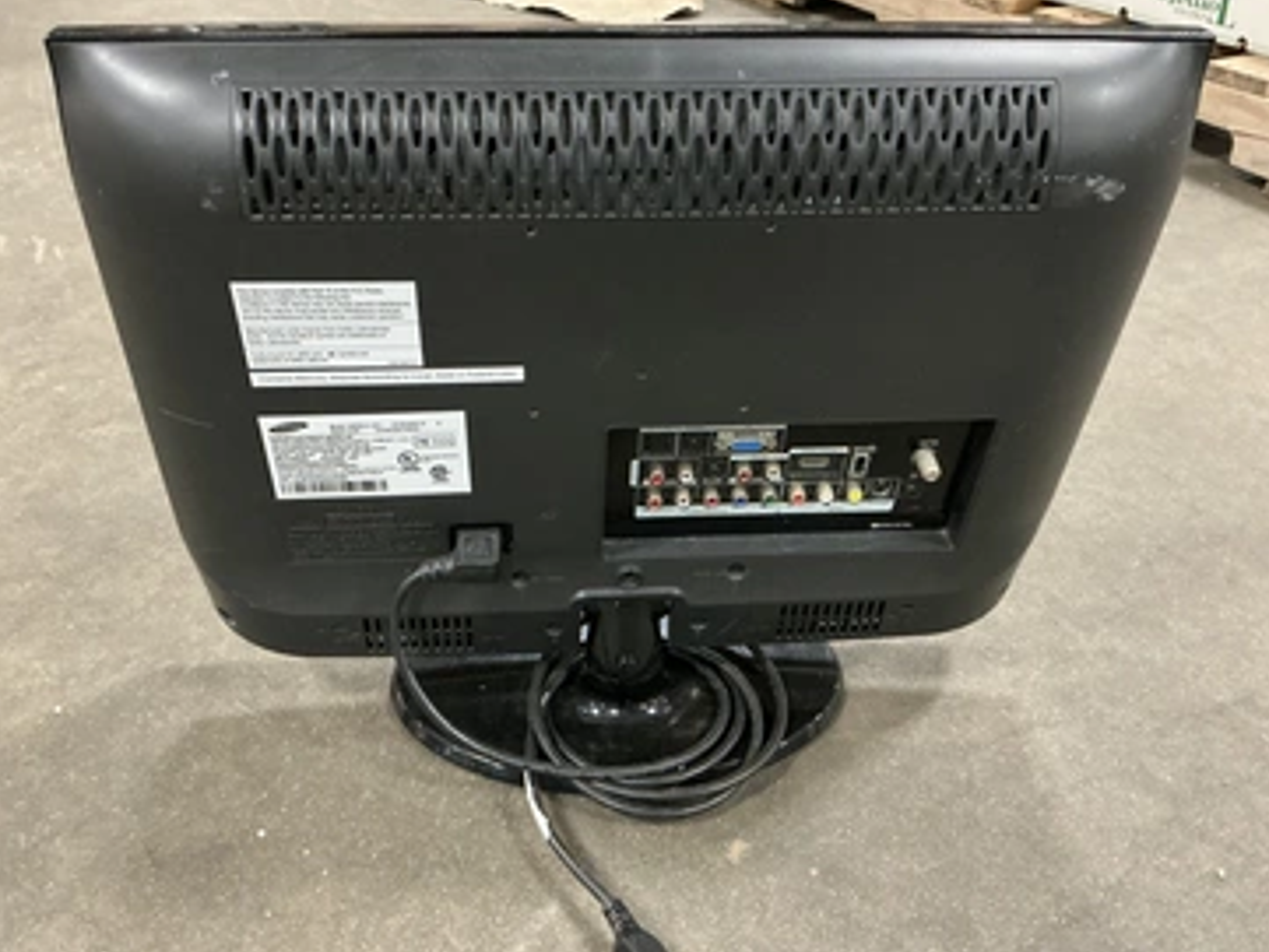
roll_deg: -1.5
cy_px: 429
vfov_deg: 45.4
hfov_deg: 58.3
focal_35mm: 31
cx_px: 605
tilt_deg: -32.4
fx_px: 1137
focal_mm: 3
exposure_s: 1/30
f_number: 1.8
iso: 400
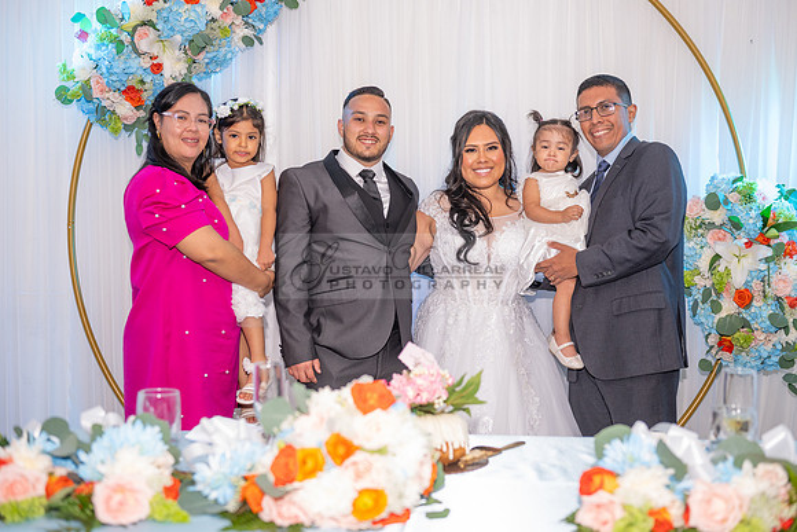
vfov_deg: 31.9
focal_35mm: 42
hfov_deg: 46.4
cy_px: 266
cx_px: 398
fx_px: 930
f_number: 3.5
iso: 1000
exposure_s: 1/200
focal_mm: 42
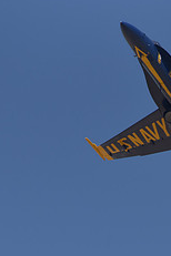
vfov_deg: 2.7
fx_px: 5379
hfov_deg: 1.8
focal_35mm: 755
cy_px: 201
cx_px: 174
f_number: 8
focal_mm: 300
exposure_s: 1/4000
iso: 800
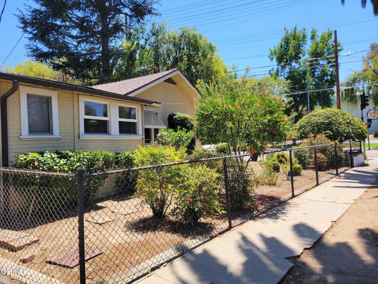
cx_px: 189
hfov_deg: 67.3
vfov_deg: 53.1
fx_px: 284
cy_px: 142
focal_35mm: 26
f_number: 1.8
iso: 40
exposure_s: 1/1336
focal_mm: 5.4
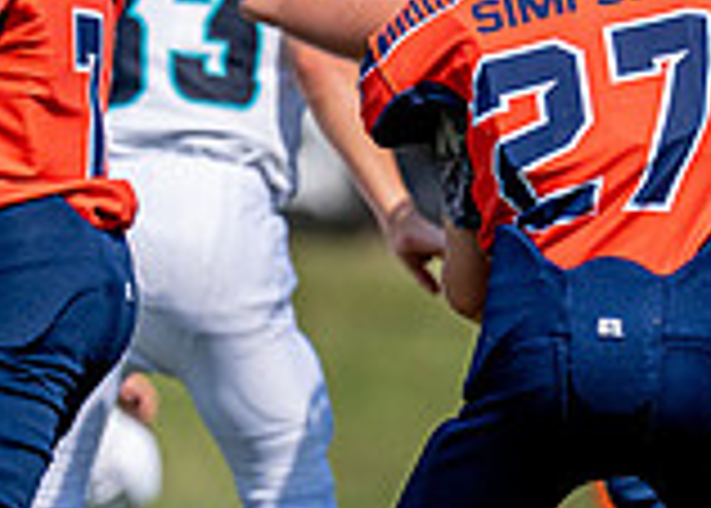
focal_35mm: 897
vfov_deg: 1.6
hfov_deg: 2.2
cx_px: 938
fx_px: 18121
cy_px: 244
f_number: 2.8
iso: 200
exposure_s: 1/5000
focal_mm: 171
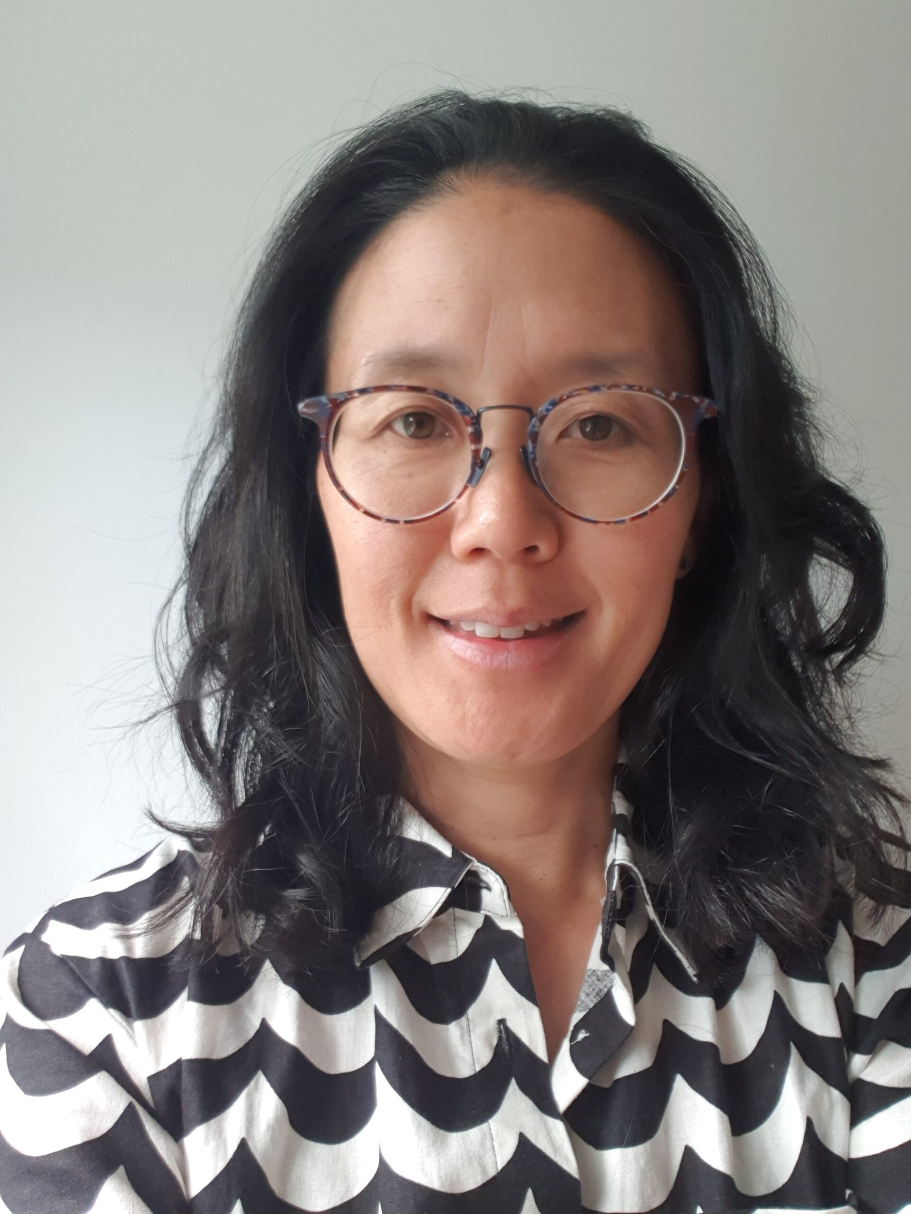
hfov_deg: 45.4
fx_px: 1088
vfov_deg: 58.4
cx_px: 456
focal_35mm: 31
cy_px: 607
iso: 100
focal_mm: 2.92
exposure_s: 1/100
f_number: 1.7
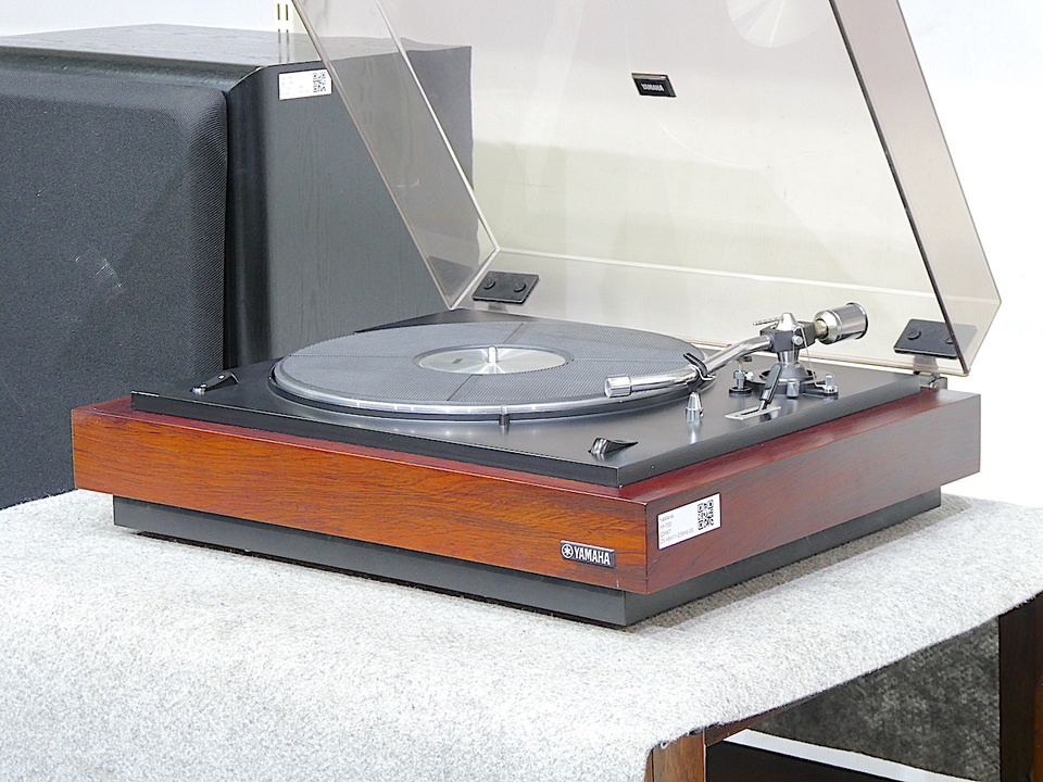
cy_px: 391
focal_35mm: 90
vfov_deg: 16.4
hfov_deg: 21.8
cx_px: 522
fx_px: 2712
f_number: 4.9
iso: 200
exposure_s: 1/2.5
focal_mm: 16.1
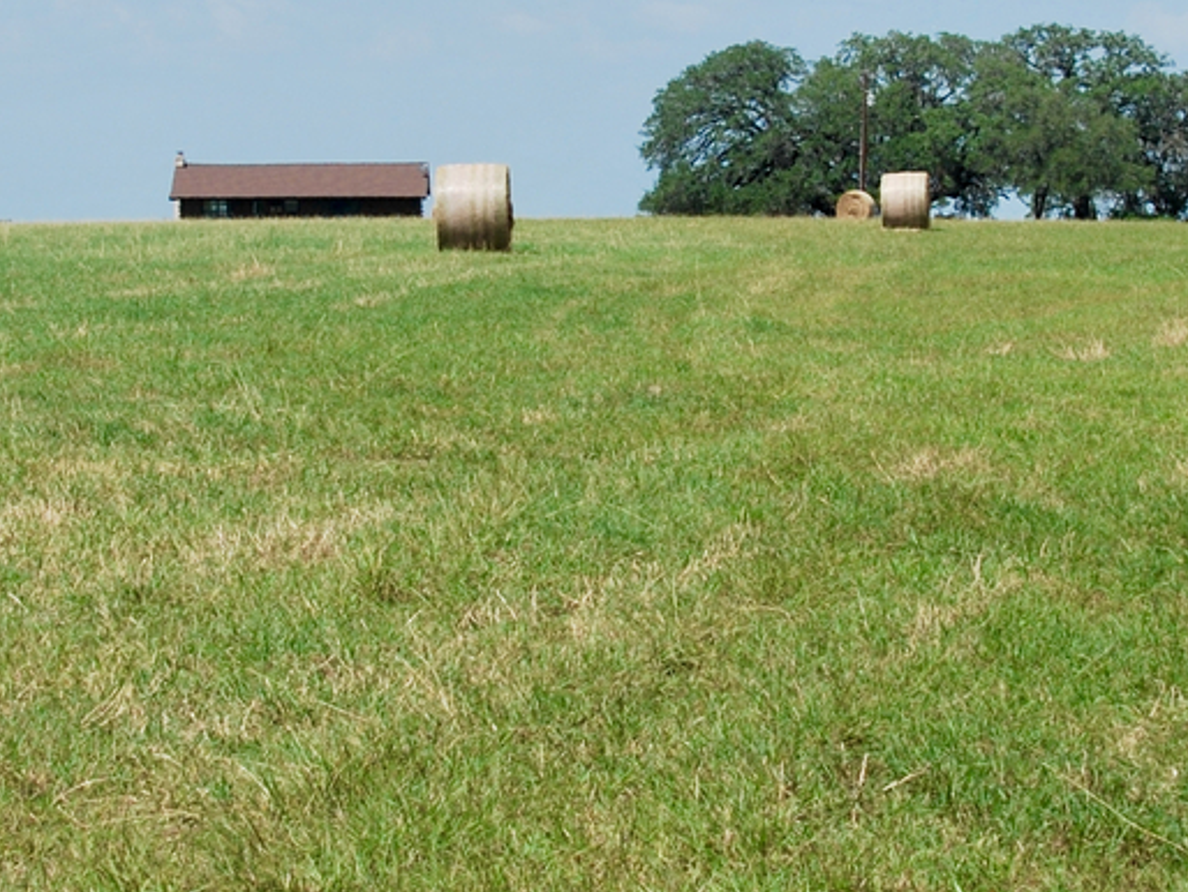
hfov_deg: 13.6
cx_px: 648
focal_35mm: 145
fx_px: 4979
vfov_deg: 10.1
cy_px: -42
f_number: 9
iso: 100
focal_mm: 32
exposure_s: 1/320
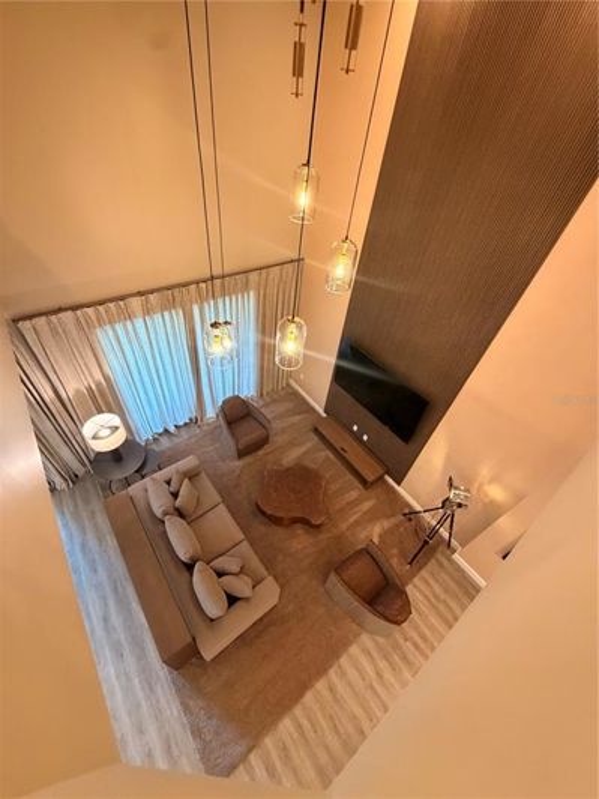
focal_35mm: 14
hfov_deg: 85.7
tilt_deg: -45.5
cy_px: 400
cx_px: 300
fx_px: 323
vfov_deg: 102.1
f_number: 2.2
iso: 500
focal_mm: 2.22
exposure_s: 1/60
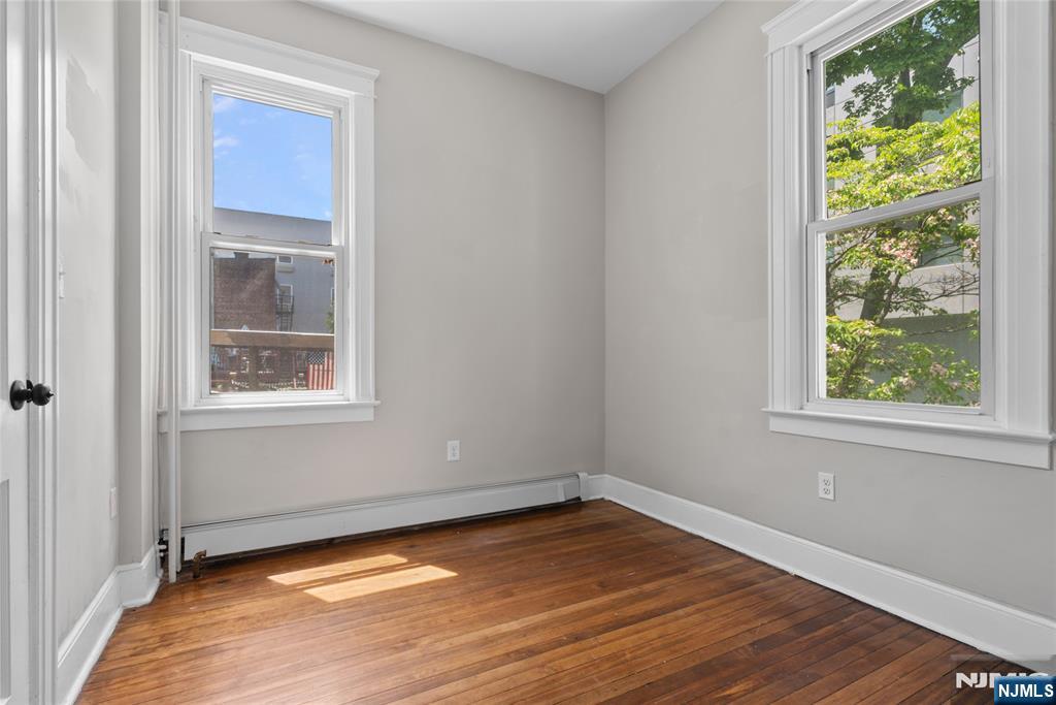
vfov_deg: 73.8
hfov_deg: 96.7
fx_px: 469
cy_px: 352
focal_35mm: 16
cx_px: 528
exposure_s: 1/4
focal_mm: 16
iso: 100
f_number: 8
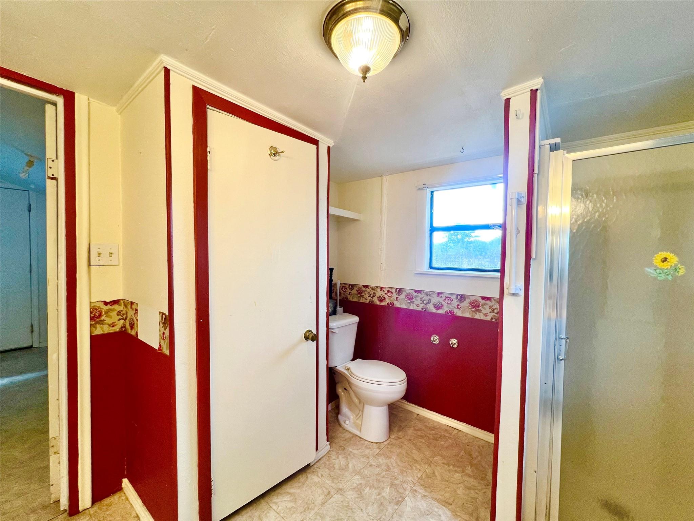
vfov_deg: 89.9
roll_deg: +0.1
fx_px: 261
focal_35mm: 13
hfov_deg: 106.2
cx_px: 347
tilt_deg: -1.7
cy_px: 260
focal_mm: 1.57
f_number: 1.8
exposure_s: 1/120
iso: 80
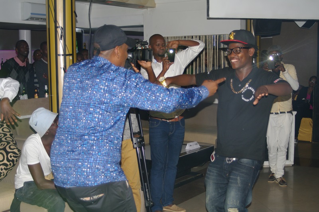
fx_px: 491
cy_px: 106
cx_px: 160
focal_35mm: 56
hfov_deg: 36.0
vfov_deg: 24.4
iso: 400
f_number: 4
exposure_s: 1/60
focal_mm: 37
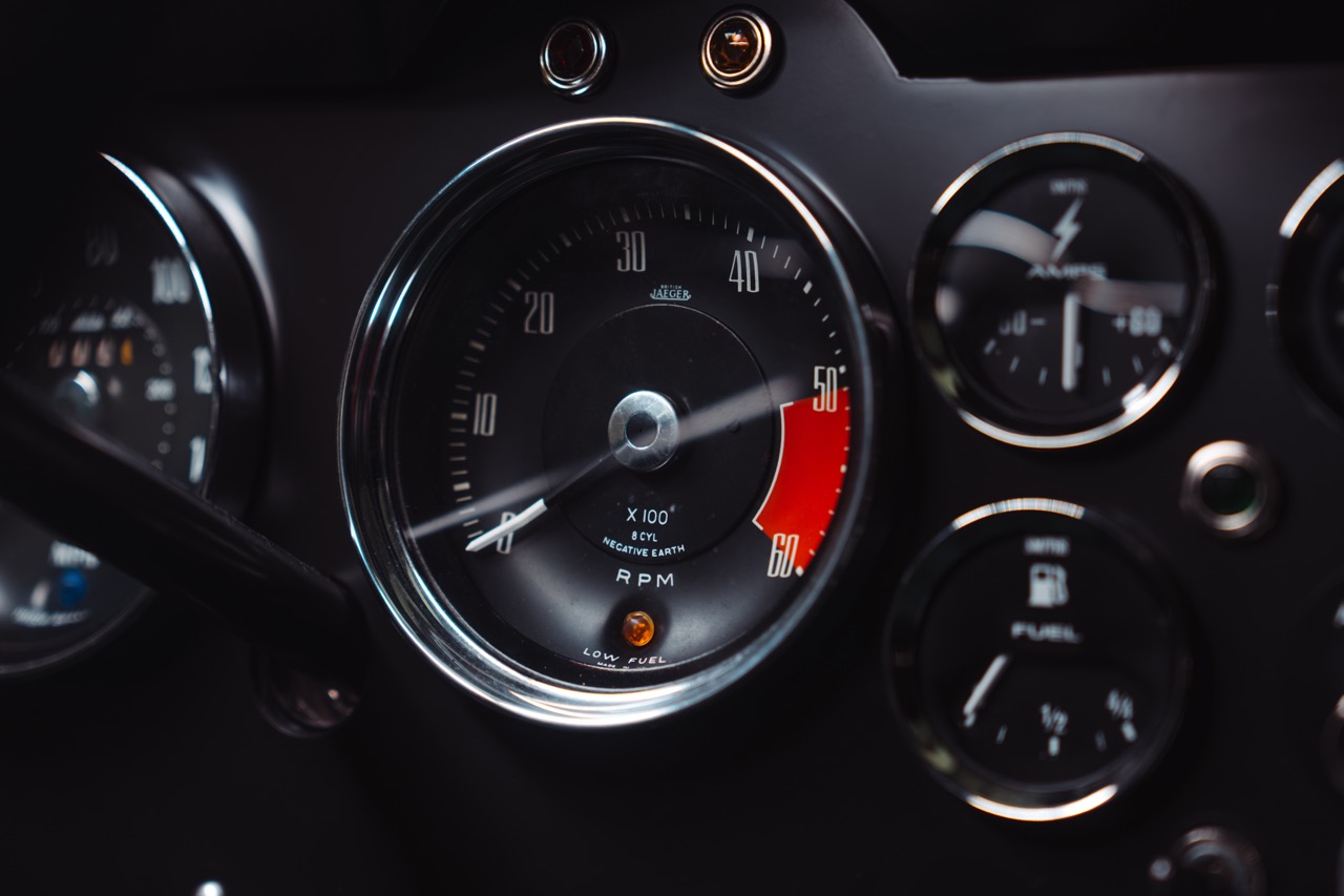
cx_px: 672
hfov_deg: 28.8
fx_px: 2613
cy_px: 448
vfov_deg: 19.5
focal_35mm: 70
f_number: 2.8
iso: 500
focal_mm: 70
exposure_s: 1/80
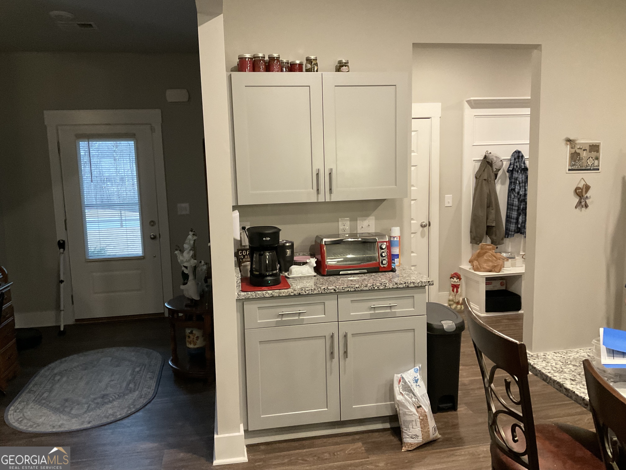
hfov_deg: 61.7
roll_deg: +1.2
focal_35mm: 29
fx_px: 524
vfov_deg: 48.2
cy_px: 235
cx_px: 313
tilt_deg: -6.0
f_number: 1.8
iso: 250
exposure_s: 1/60
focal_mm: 3
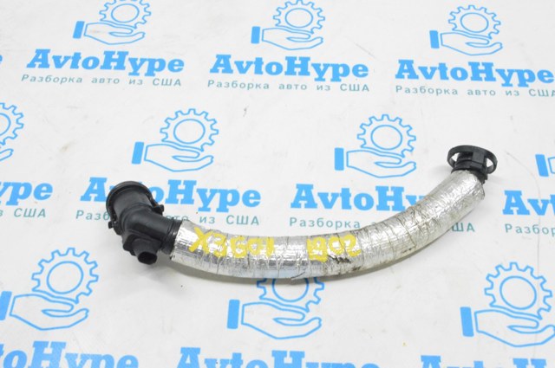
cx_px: 278
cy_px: 184
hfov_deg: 43.7
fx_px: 693
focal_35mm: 45
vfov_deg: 29.8
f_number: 20
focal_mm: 30
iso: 6400
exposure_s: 1/15
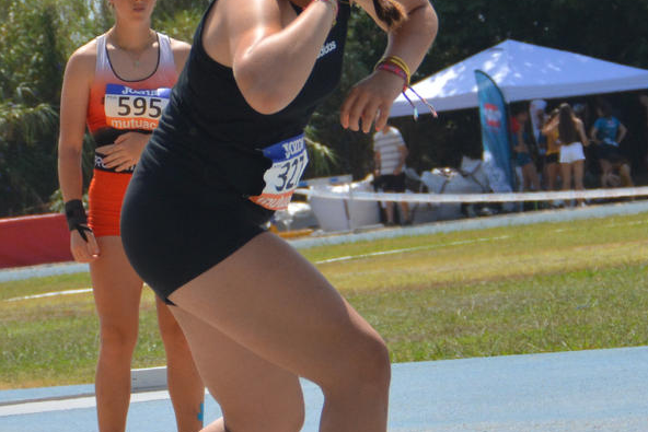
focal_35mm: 441
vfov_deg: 3.1
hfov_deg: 4.7
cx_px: 183
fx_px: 7935
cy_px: 144
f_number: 7.1
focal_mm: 85
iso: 400
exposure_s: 1/2000
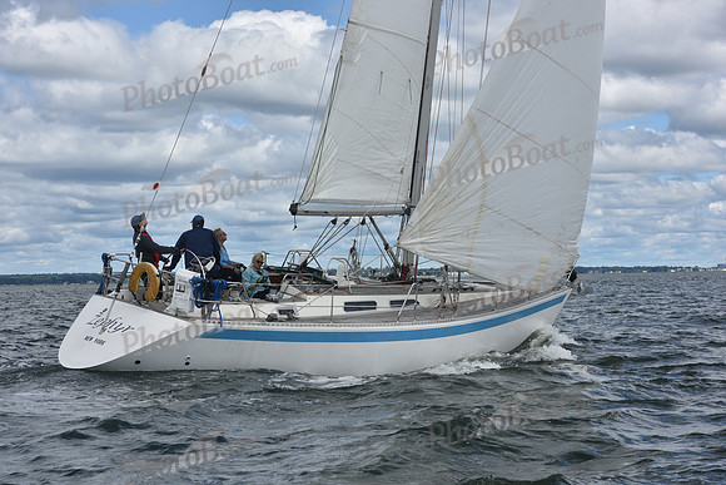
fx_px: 1412
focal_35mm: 70
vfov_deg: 19.5
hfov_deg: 28.8
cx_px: 363
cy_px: 242
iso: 250
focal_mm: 70
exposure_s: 1/800
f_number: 10
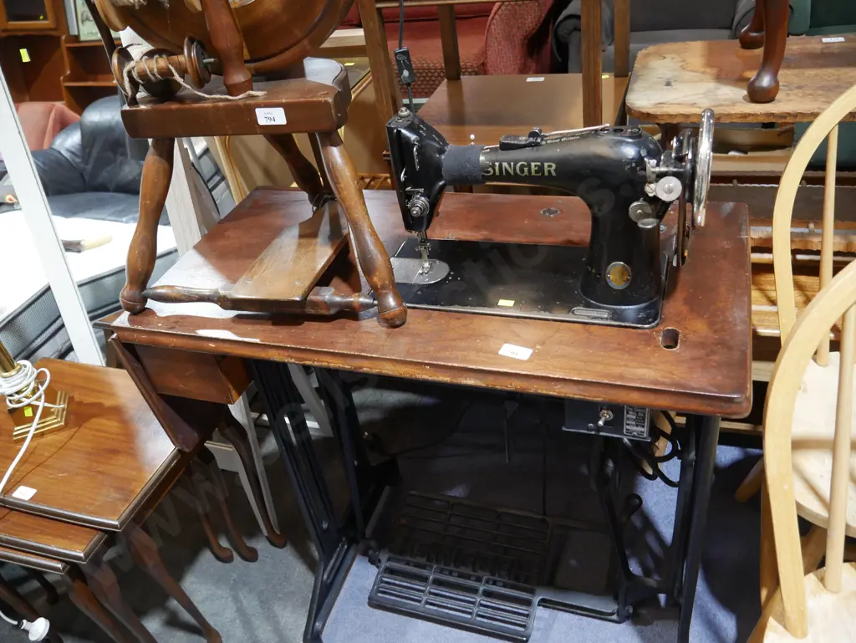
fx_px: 693
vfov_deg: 49.8
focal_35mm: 28
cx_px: 428
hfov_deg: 63.4
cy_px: 322
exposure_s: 1/60
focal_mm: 14
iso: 640
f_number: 3.5
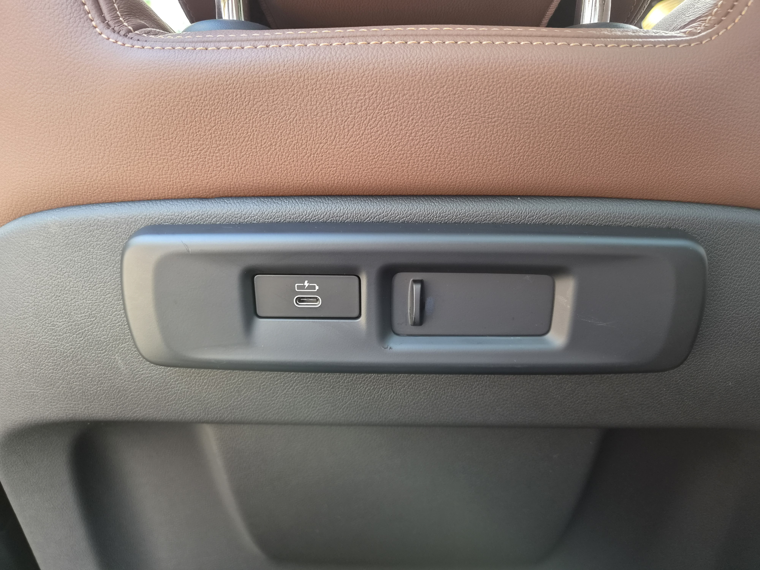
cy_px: 285
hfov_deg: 73.9
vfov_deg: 58.9
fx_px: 505
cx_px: 380
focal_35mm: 23
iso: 640
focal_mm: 5.4
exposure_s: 1/120
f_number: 1.8
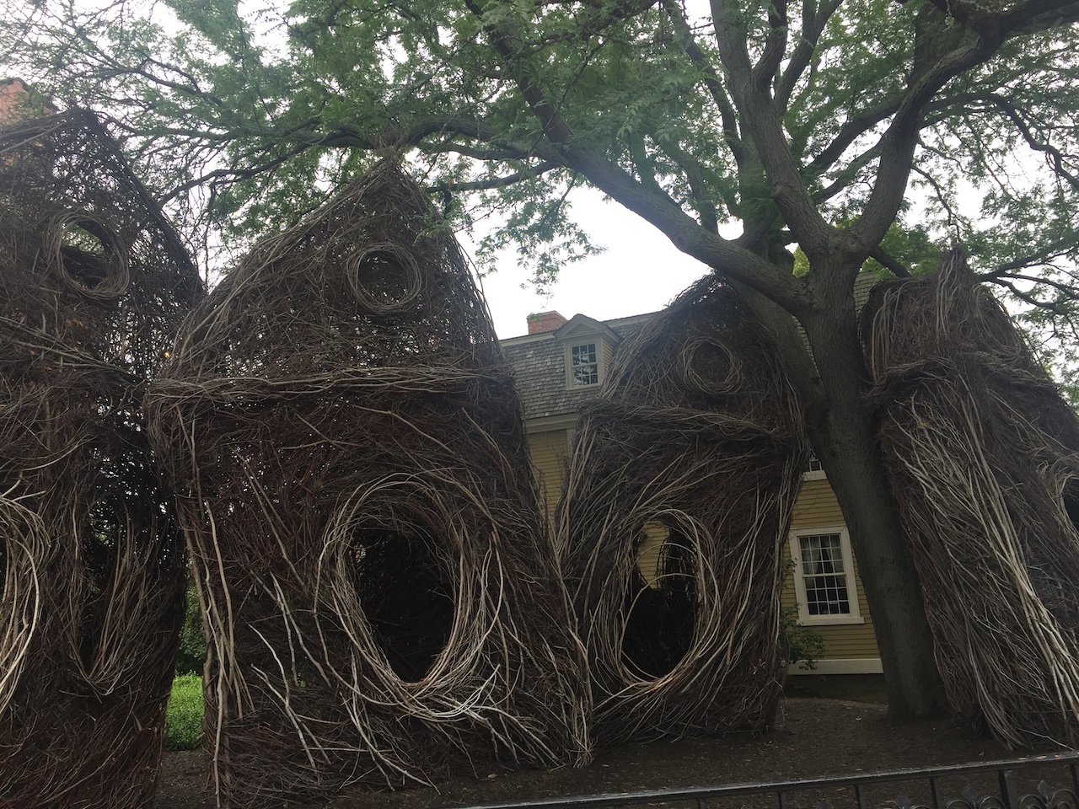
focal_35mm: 29
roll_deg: +2.5
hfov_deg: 61.7
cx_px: 540
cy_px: 404
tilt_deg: +14.3
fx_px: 904
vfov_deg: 48.2
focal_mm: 4.15
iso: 32
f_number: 2.2
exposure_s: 1/412
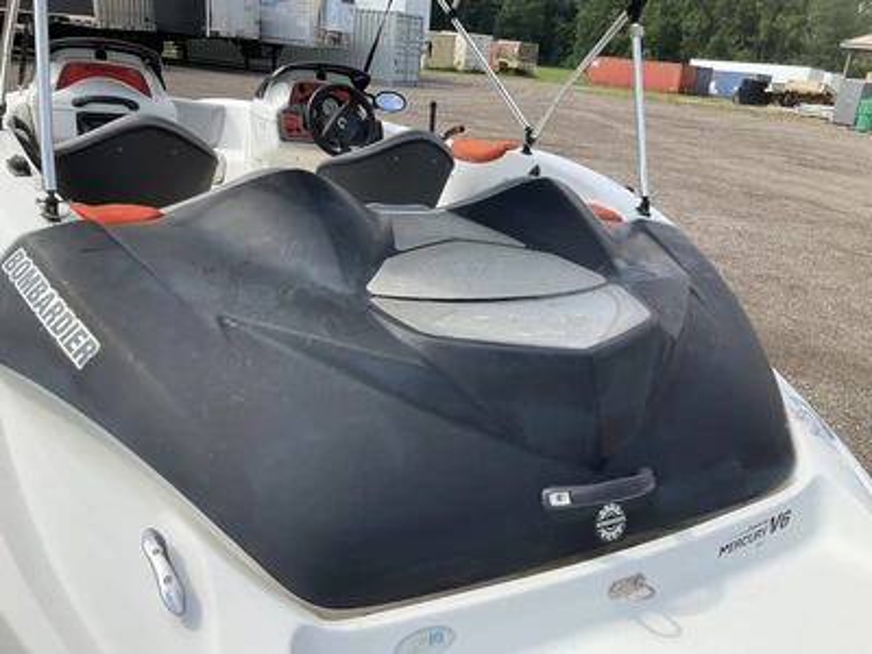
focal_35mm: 29
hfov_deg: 61.7
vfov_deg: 48.2
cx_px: 436
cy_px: 327
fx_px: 731
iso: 25
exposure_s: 1/1144
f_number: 1.8
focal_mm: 3
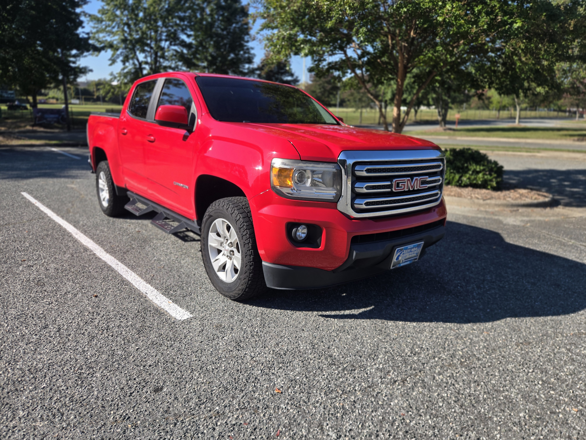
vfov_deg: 58.9
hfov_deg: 73.9
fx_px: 389
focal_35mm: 23
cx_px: 293
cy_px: 220
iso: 64
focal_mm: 5.4
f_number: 1.8
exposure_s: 1/2921
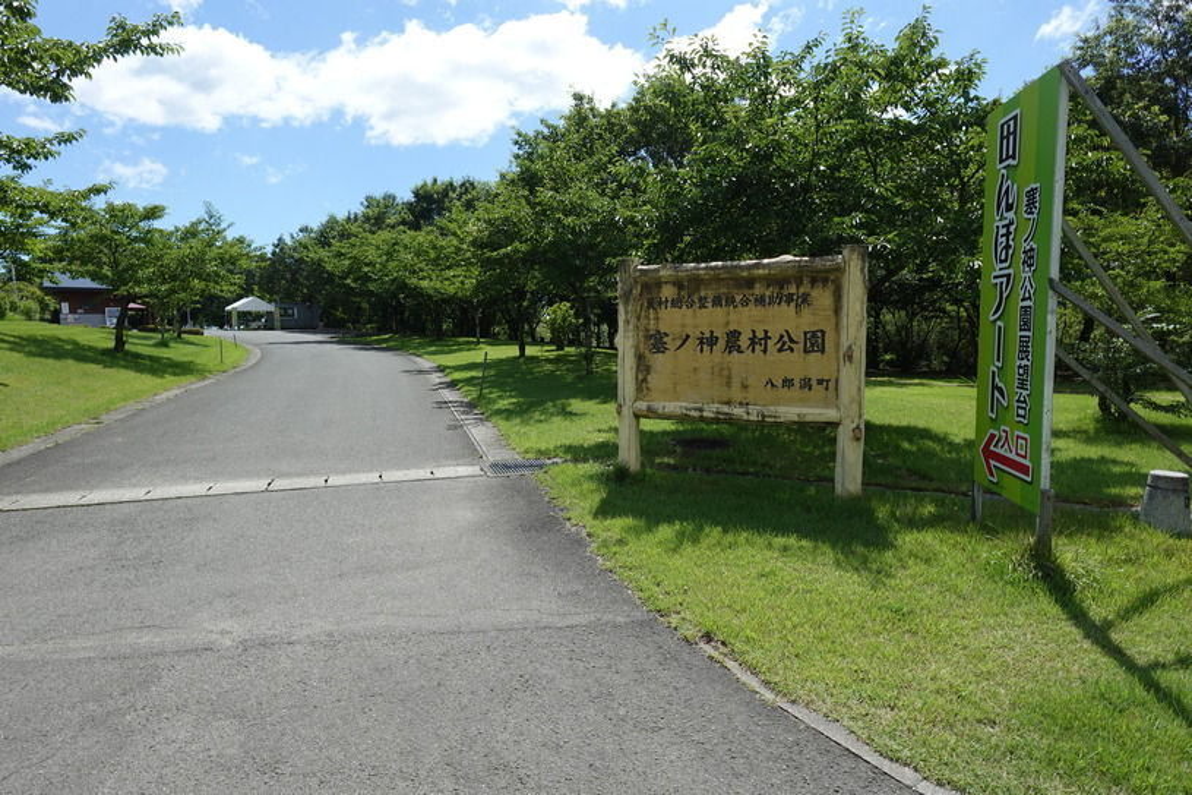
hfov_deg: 84.0
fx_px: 662
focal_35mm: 20
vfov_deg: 61.9
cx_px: 596
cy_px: 398
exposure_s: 1/3200
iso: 125
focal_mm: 7.6
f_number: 2
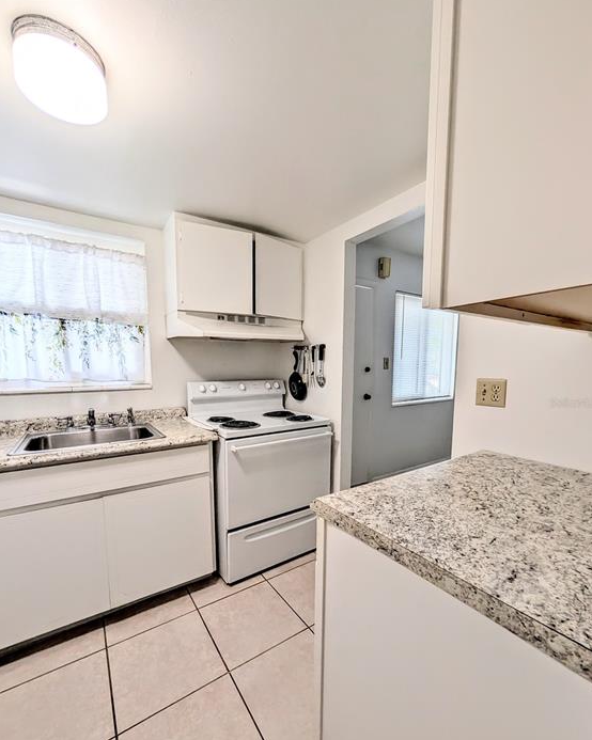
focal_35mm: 13
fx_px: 285
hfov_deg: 92.2
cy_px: 403
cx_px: 290
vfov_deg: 104.6
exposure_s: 1/132
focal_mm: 2.02
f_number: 1.7
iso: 56
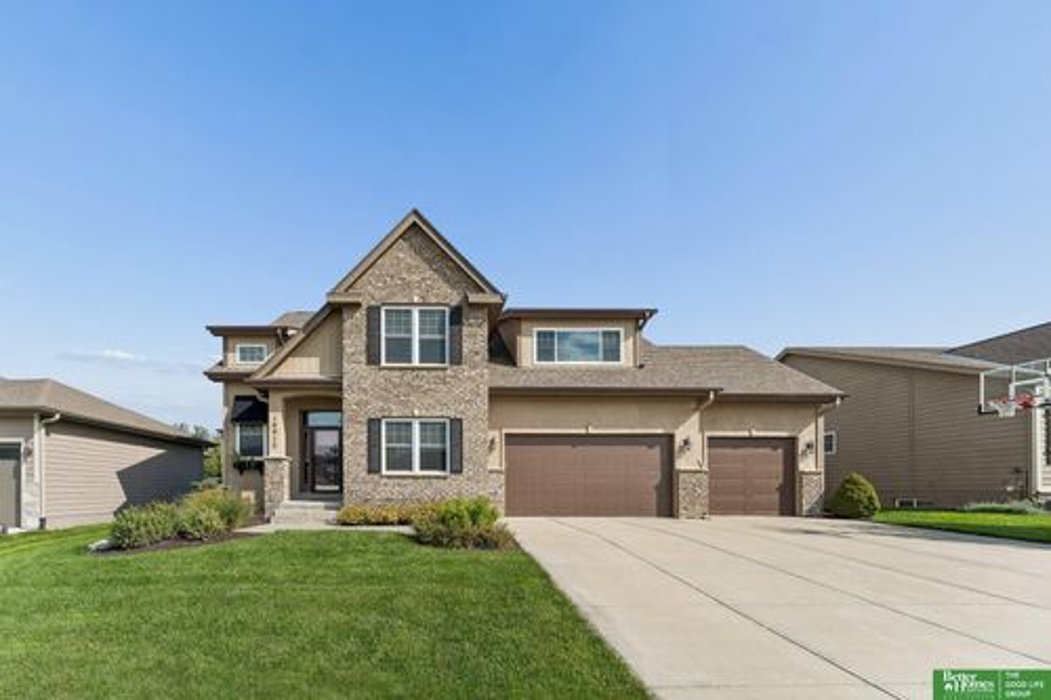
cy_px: 350
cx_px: 526
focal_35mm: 14
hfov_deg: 104.3
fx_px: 409
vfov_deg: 81.2
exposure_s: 1/640
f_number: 8
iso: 200
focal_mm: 14
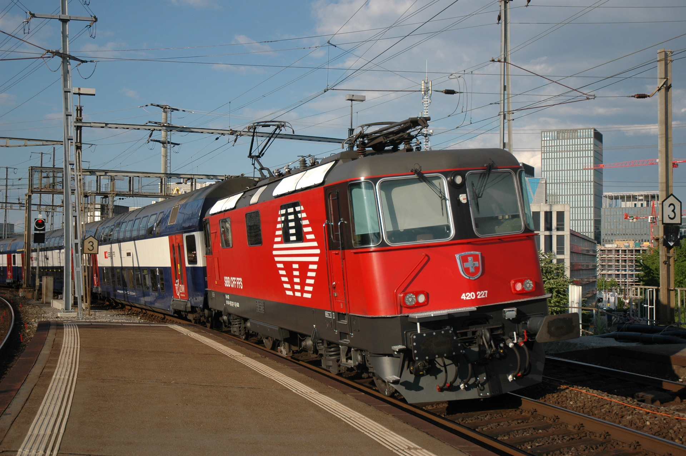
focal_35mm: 46
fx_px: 885
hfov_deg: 42.4
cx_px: 343
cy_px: 228
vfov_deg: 28.9
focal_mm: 31
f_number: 4
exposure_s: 1/1600
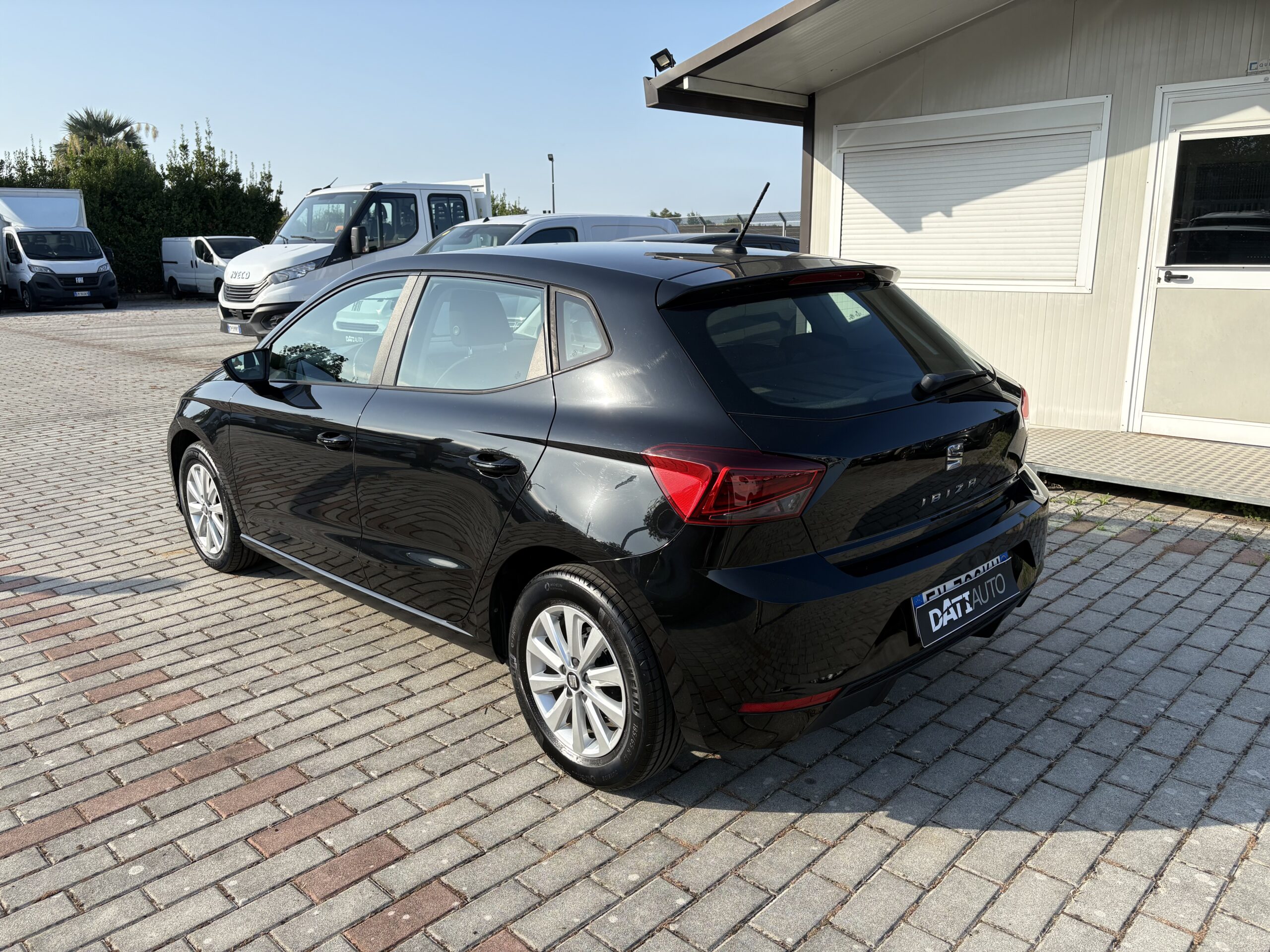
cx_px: 635
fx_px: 954
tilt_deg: -12.7
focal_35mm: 26
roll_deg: +0.7
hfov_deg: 67.3
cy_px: 476
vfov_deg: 53.1
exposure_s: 1/2012
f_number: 1.6
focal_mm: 5.96
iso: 50
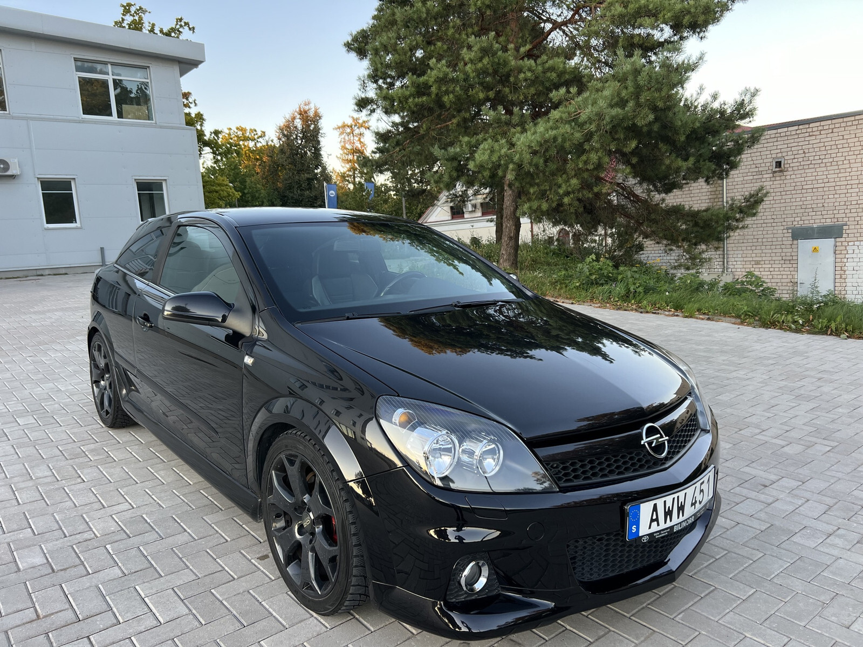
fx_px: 648
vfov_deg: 53.1
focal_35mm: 26
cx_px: 432
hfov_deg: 67.3
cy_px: 324
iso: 80
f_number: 1.5
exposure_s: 1/121
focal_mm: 5.7
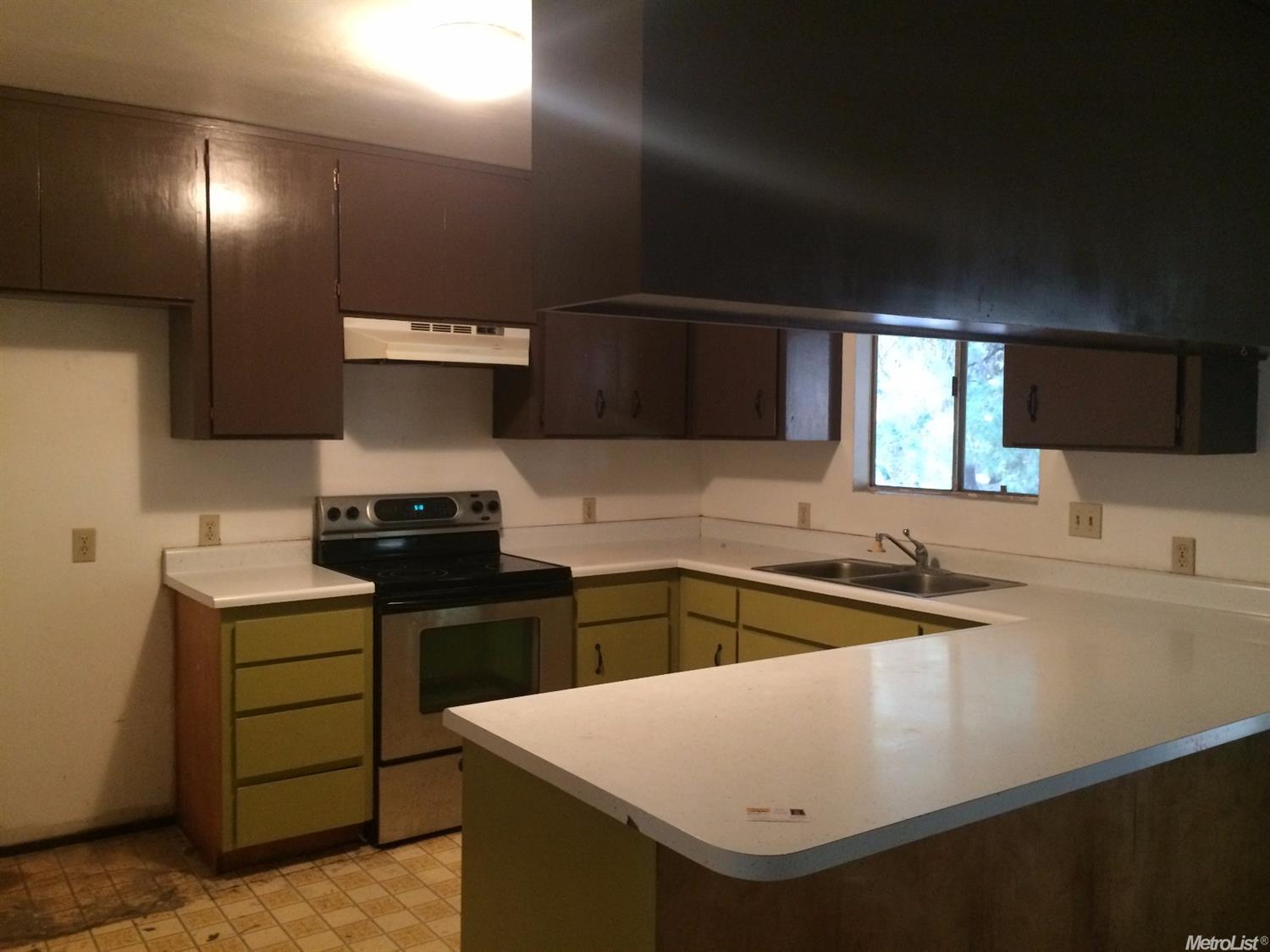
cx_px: 635
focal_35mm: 29
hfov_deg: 61.7
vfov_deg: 48.2
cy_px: 476
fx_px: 1064
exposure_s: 1/15
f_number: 2.2
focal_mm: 4.15
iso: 320
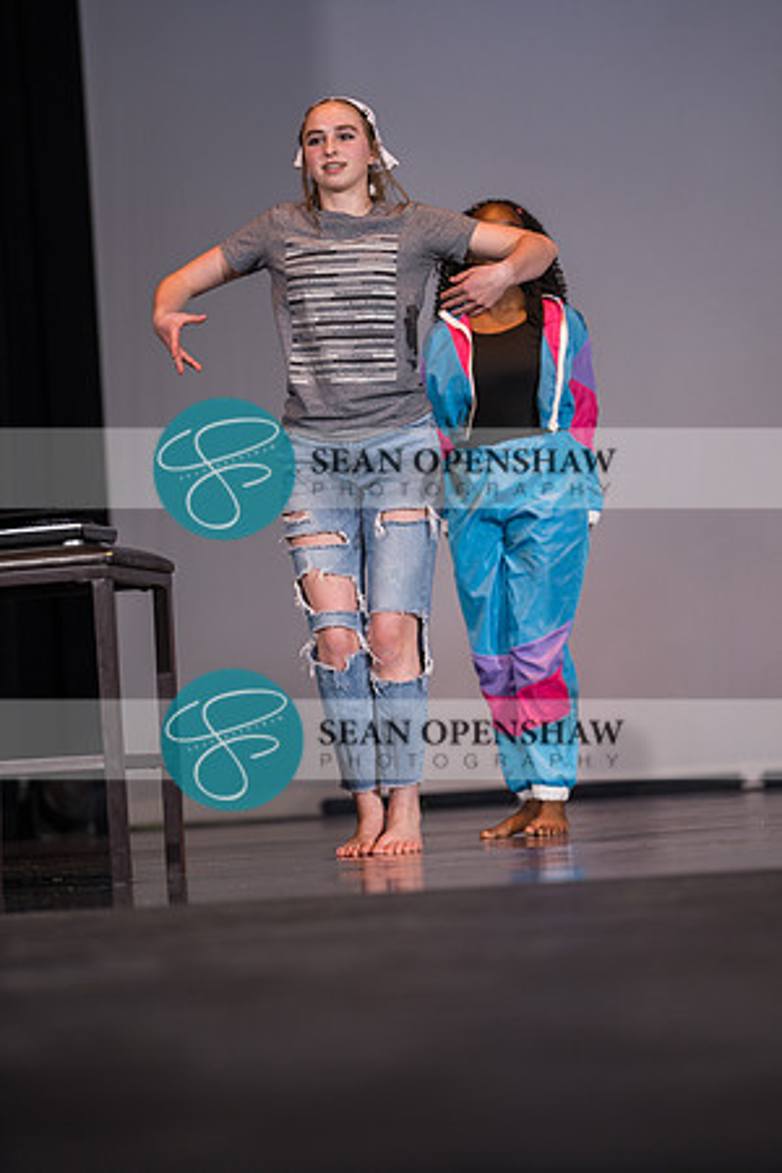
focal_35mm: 92
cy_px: 586
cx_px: 391
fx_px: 2997
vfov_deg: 22.1
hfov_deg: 14.9
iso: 400
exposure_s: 1/500
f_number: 2.8
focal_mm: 92
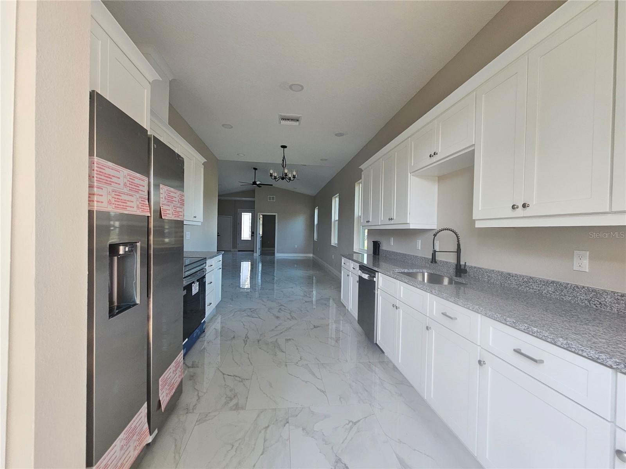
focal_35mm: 13
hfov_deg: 106.2
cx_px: 313
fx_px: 235
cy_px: 234
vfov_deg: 89.9
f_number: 2.2
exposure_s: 1/77.4
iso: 80
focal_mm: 2.2
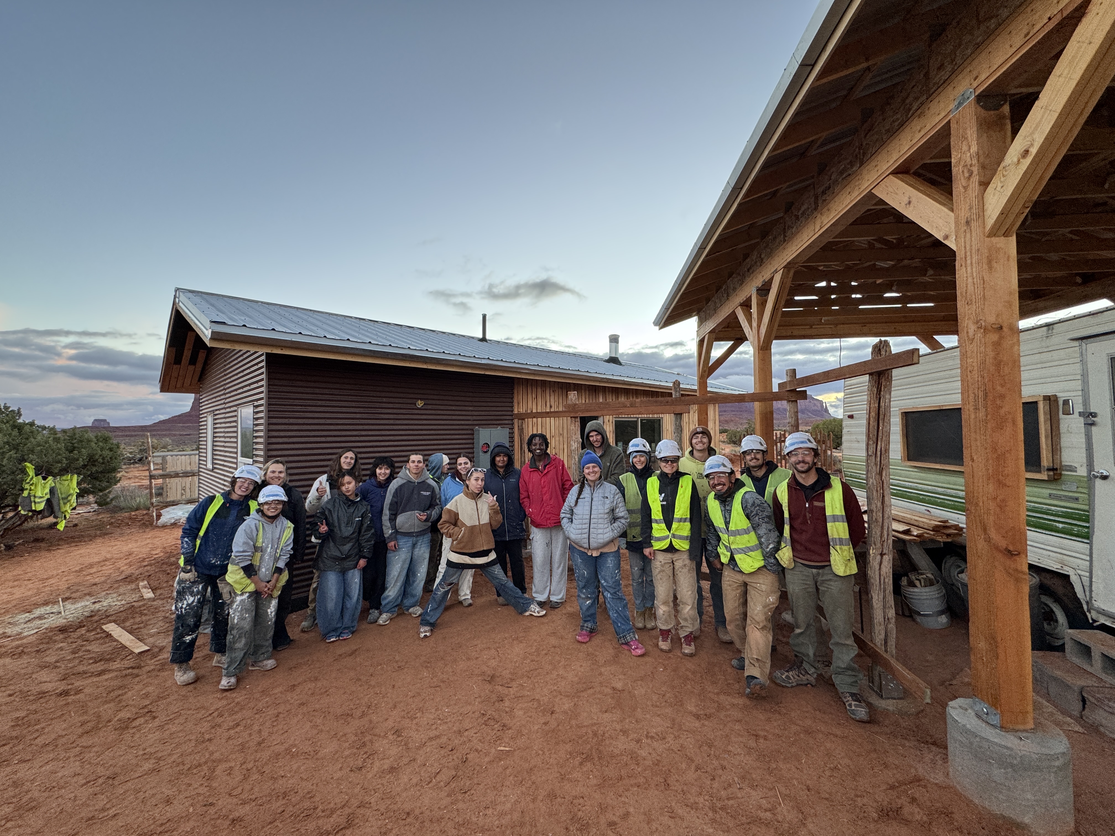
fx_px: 451
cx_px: 558
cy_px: 418
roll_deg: +0.5
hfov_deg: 102.1
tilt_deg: +1.7
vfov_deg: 85.7
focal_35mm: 14
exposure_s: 1/99
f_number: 2.2
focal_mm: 2.22
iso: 125
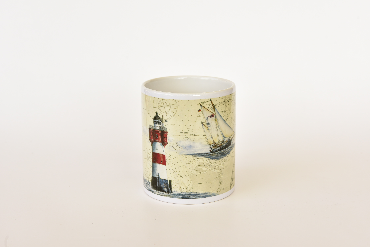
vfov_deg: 22.6
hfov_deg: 33.4
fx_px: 617
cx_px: 185
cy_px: 124
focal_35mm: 60
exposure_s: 1/125
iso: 400
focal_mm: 60
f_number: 8
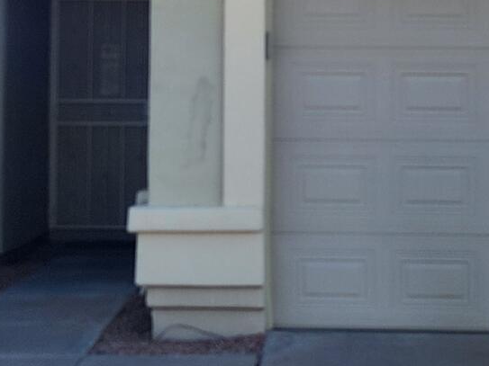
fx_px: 1794
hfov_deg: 15.5
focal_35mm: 127
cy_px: 4
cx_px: 249
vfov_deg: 11.6
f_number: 1.8
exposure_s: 1/2145
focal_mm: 5.4
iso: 20
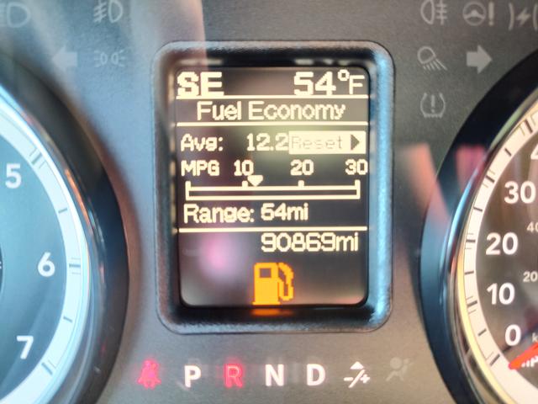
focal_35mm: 23
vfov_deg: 58.9
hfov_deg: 73.9
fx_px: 357
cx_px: 269
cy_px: 202
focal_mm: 5.56
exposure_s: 1/40
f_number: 1.88
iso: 728
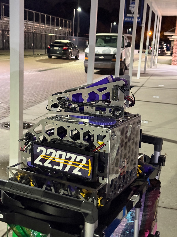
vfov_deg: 39.7
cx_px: 88
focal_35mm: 48
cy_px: 118
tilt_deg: -13.0
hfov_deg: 30.3
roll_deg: -3.3
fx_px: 327
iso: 640
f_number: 1.78
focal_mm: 6.76
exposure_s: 1/24
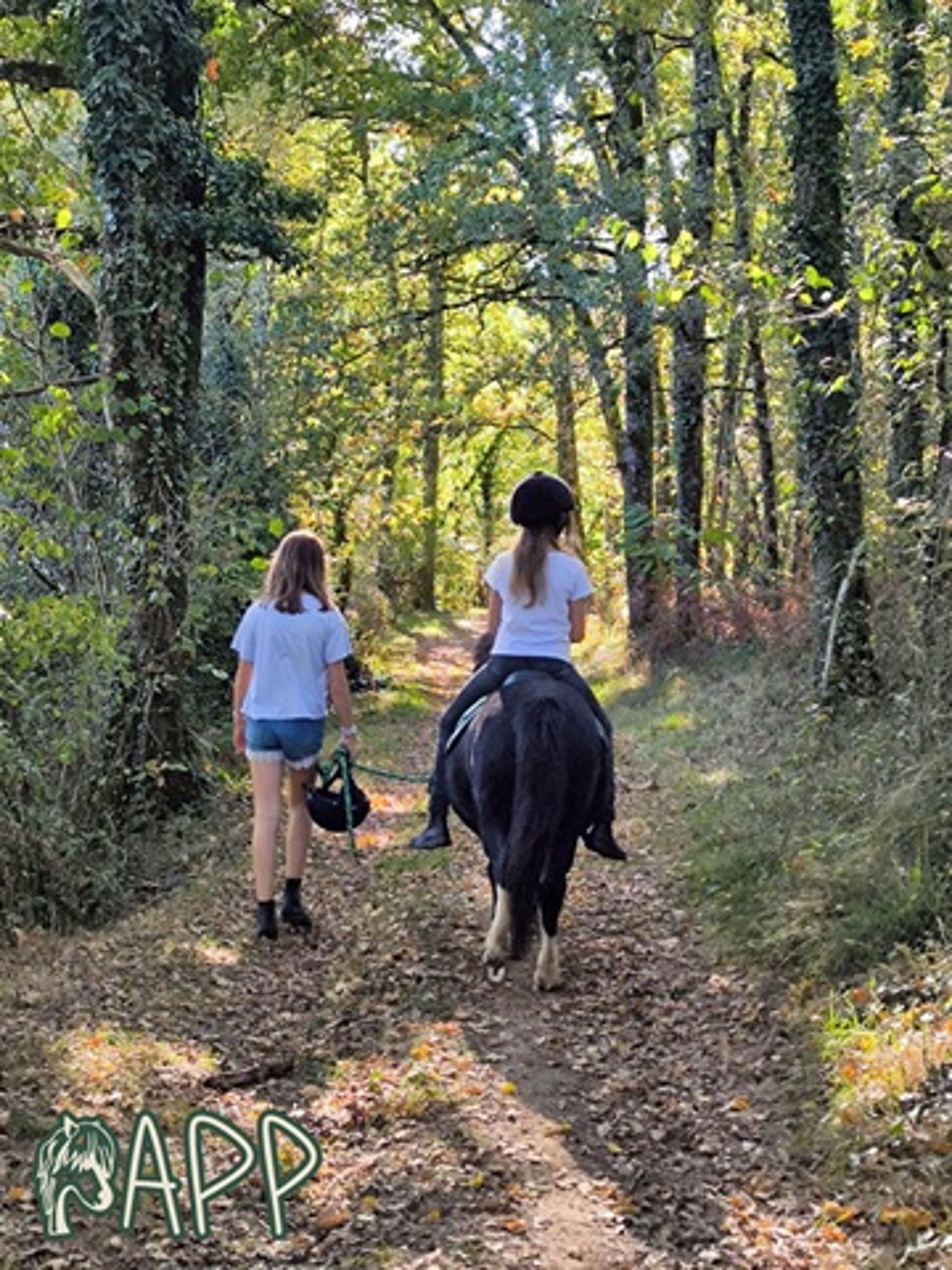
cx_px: 476
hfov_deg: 24.0
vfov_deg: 31.7
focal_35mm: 61
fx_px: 2237
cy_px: 635
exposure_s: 1/182
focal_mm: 6.92
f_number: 1.9
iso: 50
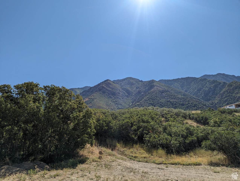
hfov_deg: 71.5
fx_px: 167
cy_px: 90
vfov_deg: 56.9
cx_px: 120
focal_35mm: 24
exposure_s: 1/5155
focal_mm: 6.81
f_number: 1.85
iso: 51
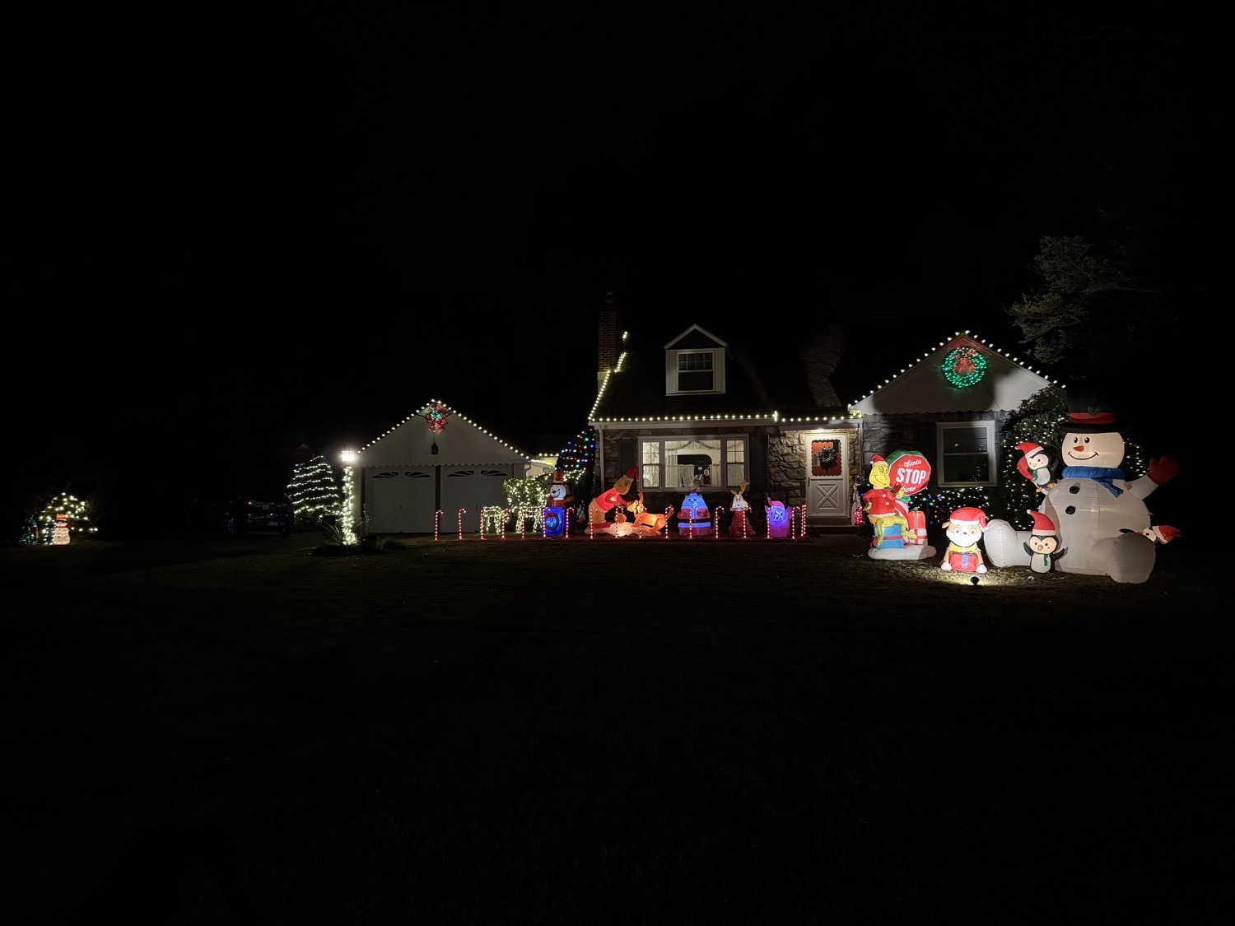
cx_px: 618
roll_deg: -0.3
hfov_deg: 71.6
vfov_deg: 56.8
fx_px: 856
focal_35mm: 24
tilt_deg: +2.9
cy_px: 463
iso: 800
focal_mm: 6.76
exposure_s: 1/40
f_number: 1.78
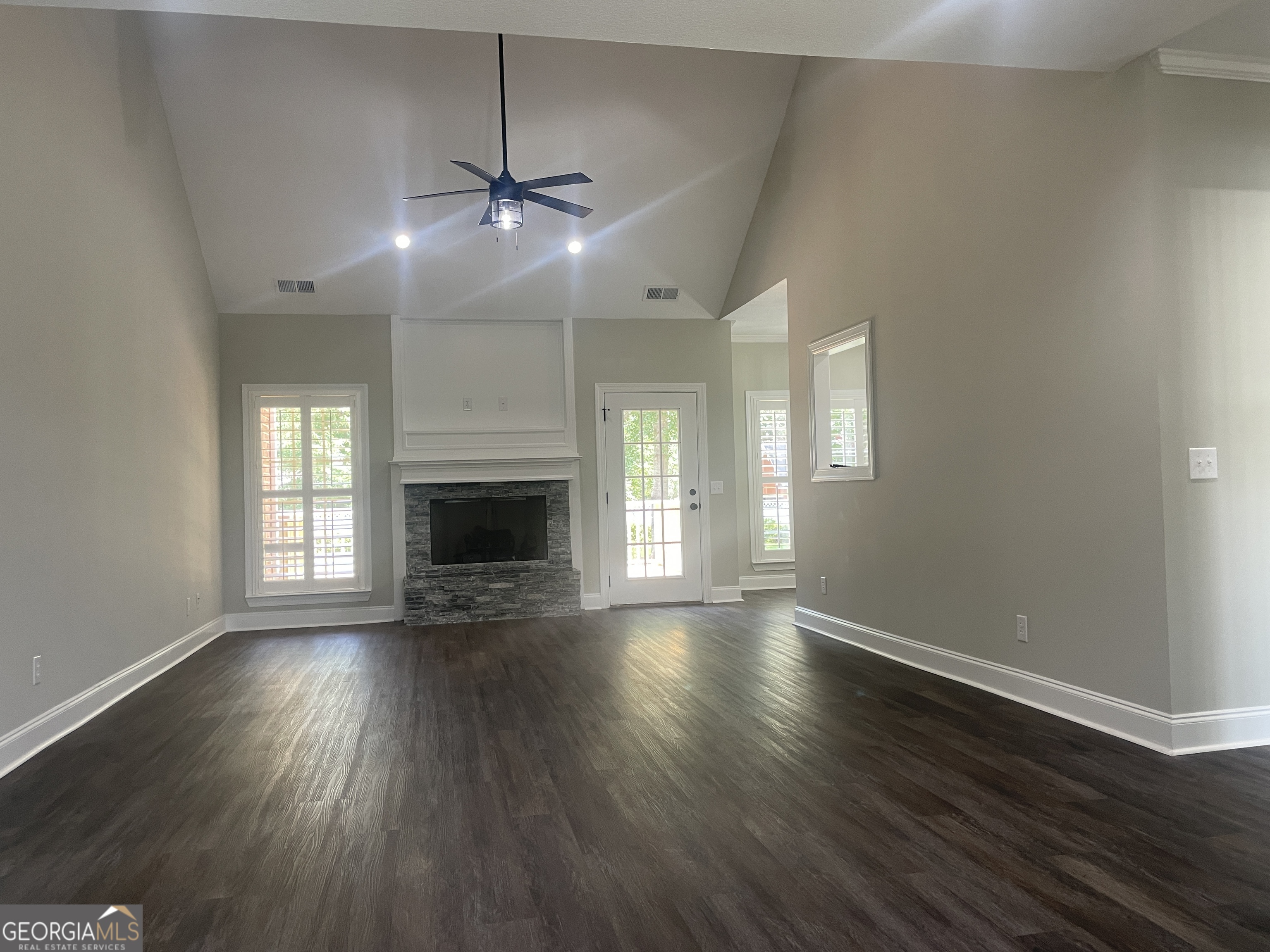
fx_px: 954
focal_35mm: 26
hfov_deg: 67.3
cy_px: 476
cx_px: 635
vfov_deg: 53.1
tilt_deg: +1.1
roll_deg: +1.8
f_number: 1.6
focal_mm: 4.2
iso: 100
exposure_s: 1/60
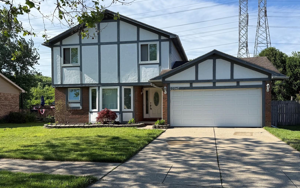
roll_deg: +0.3
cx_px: 158
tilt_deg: -1.0
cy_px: 113
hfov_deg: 59.6
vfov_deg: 39.3
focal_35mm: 32
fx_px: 262
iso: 80
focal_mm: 6.76
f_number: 1.78
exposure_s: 1/3425
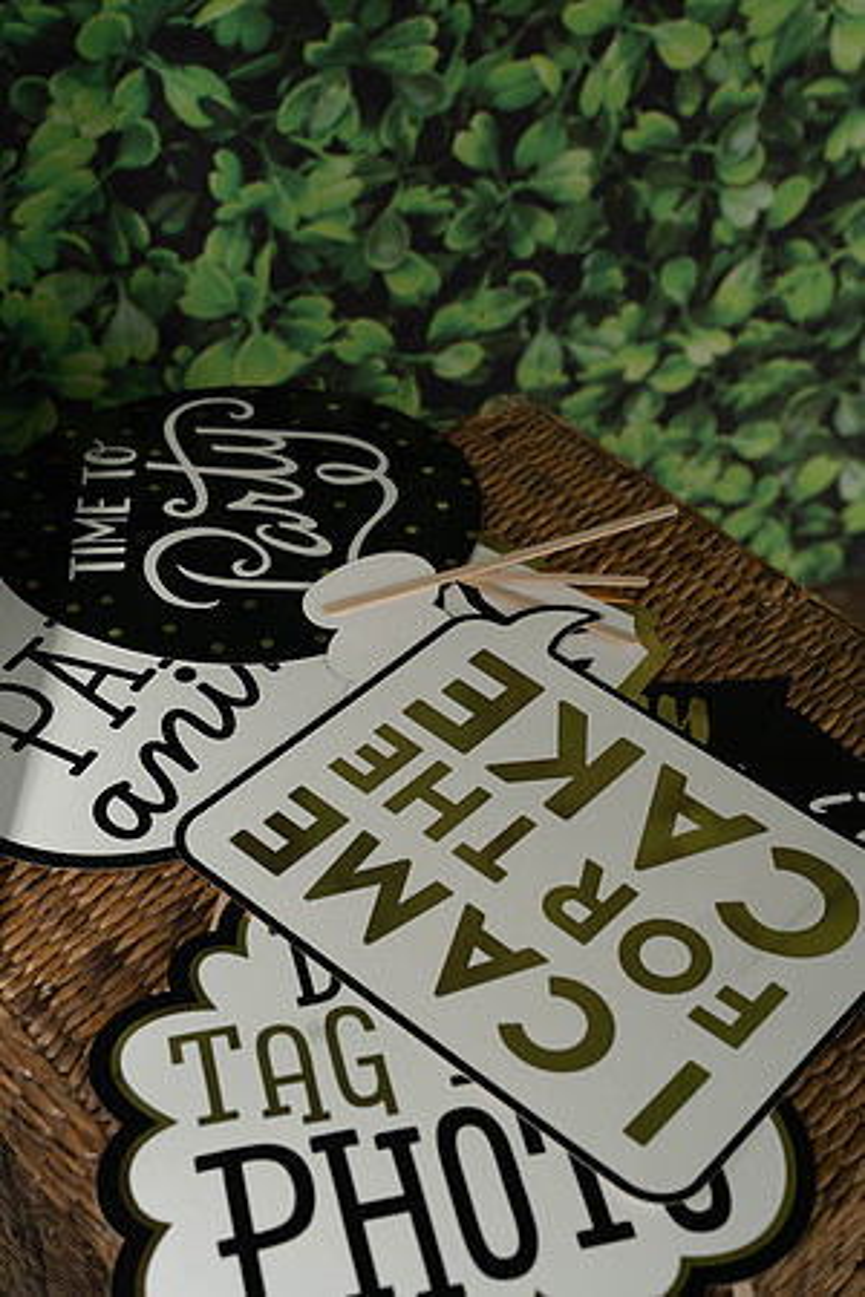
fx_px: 1899
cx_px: 432
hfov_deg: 25.7
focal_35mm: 53
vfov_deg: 37.7
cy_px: 648
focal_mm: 52.7
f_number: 5.6
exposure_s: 1/250
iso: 200
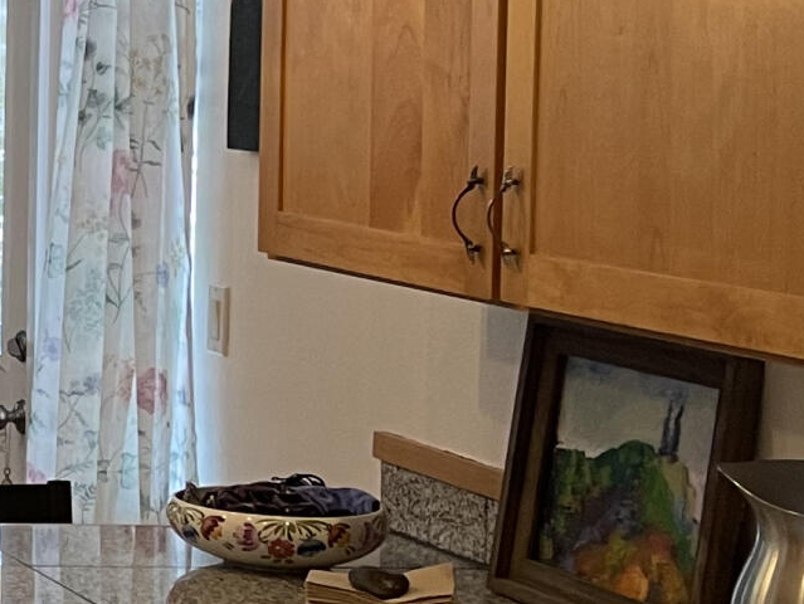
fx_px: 2835
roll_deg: +0.0
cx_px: -935
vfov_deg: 12.1
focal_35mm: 122
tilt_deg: -1.3
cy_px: 123
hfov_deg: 13.3
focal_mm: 4.2
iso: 100
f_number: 1.6
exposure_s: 1/60
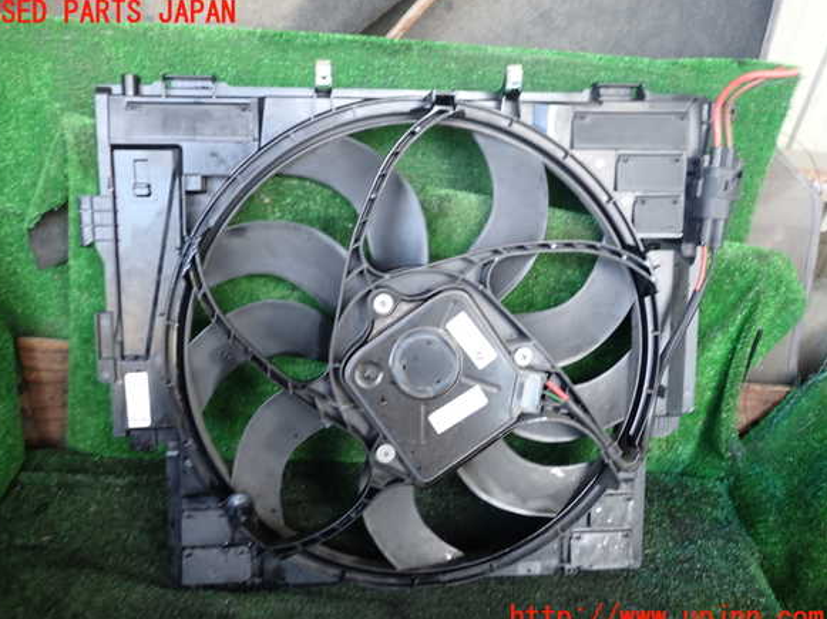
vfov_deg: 45.4
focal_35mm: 31
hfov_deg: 58.4
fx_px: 740
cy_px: 316
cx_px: 404
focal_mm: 5.4
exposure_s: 1/50
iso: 200
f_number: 2.3
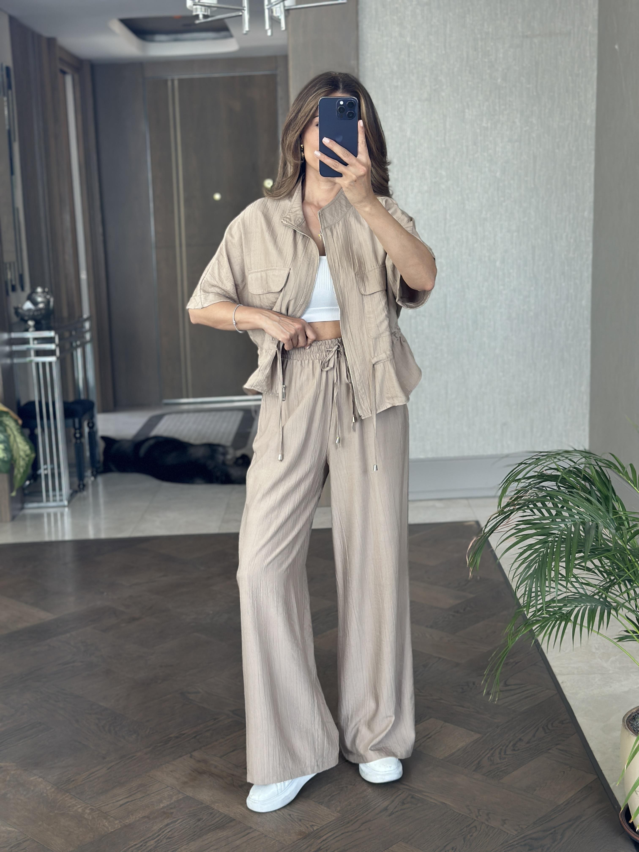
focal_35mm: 48
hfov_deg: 30.3
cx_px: 320
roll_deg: +1.8
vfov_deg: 39.7
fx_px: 1181
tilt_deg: -18.2
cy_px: 426
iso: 125
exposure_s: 1/102
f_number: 1.78
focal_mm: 6.86
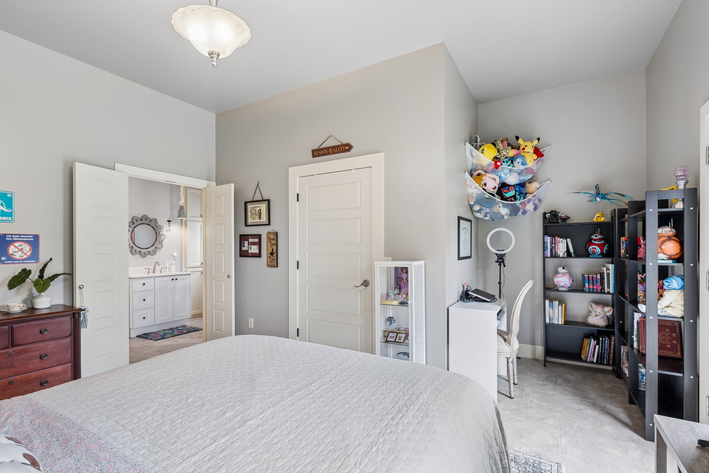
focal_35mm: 17
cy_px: 249
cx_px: 348
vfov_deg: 70.4
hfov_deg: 93.3
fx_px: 335
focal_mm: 16
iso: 200
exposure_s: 1/6
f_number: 8
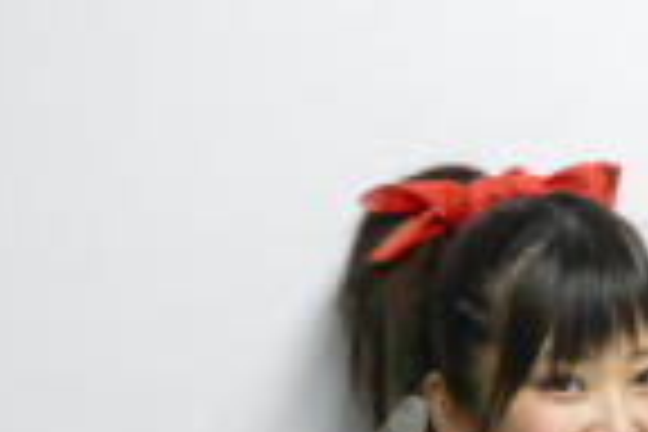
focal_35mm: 142
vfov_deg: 9.5
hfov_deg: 14.0
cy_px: 583
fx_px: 2556
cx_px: 806
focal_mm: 14.76
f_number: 3.2
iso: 800
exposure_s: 1/80
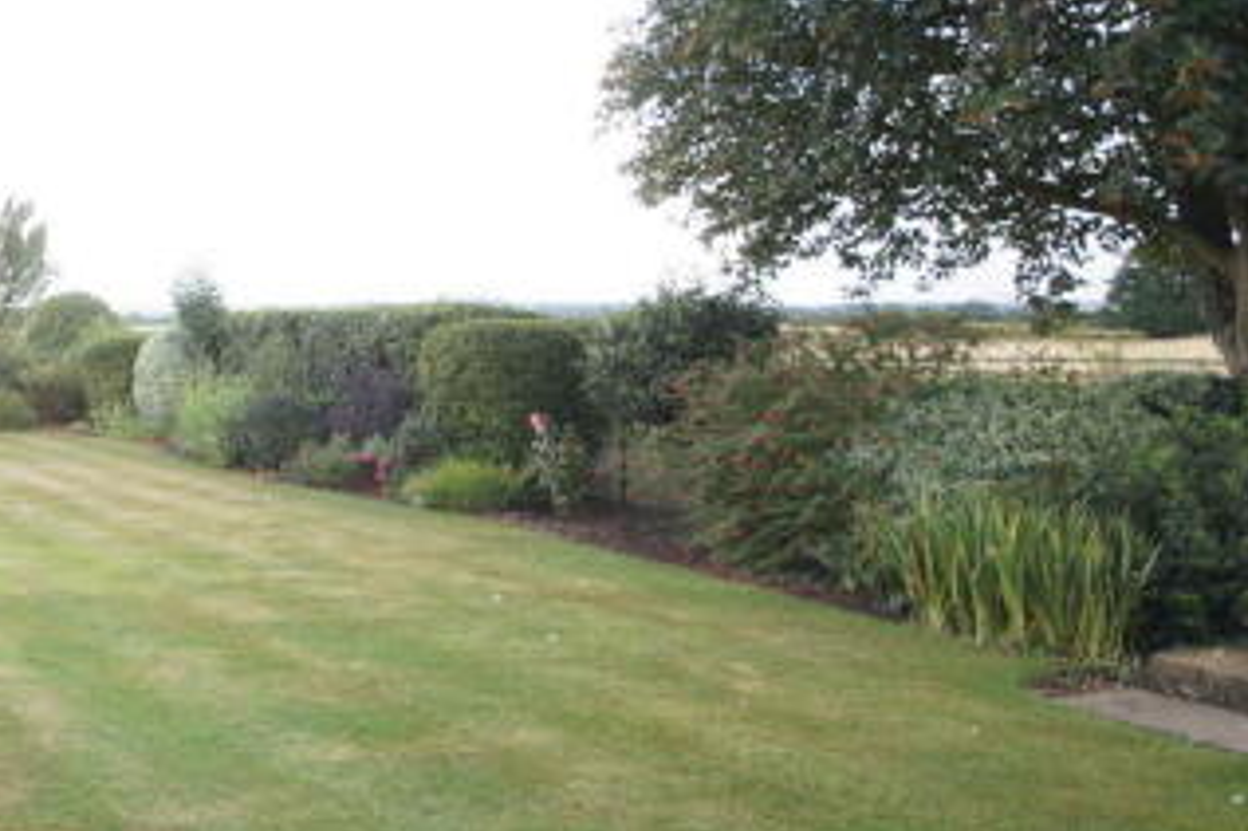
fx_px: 1074
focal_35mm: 31
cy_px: 321
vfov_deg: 42.0
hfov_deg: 50.1
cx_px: 28
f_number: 4.5
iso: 100
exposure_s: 1/80
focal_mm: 10
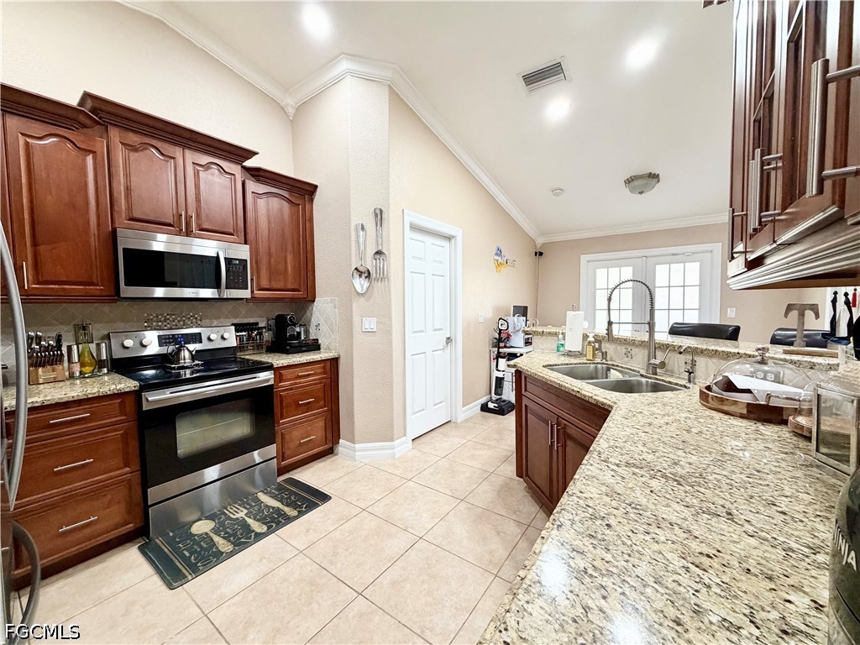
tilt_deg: -3.3
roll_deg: +1.2
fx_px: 348
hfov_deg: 102.1
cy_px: 322
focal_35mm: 14
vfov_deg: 85.7
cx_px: 430
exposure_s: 1/60
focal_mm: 2.22
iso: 250
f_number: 2.2
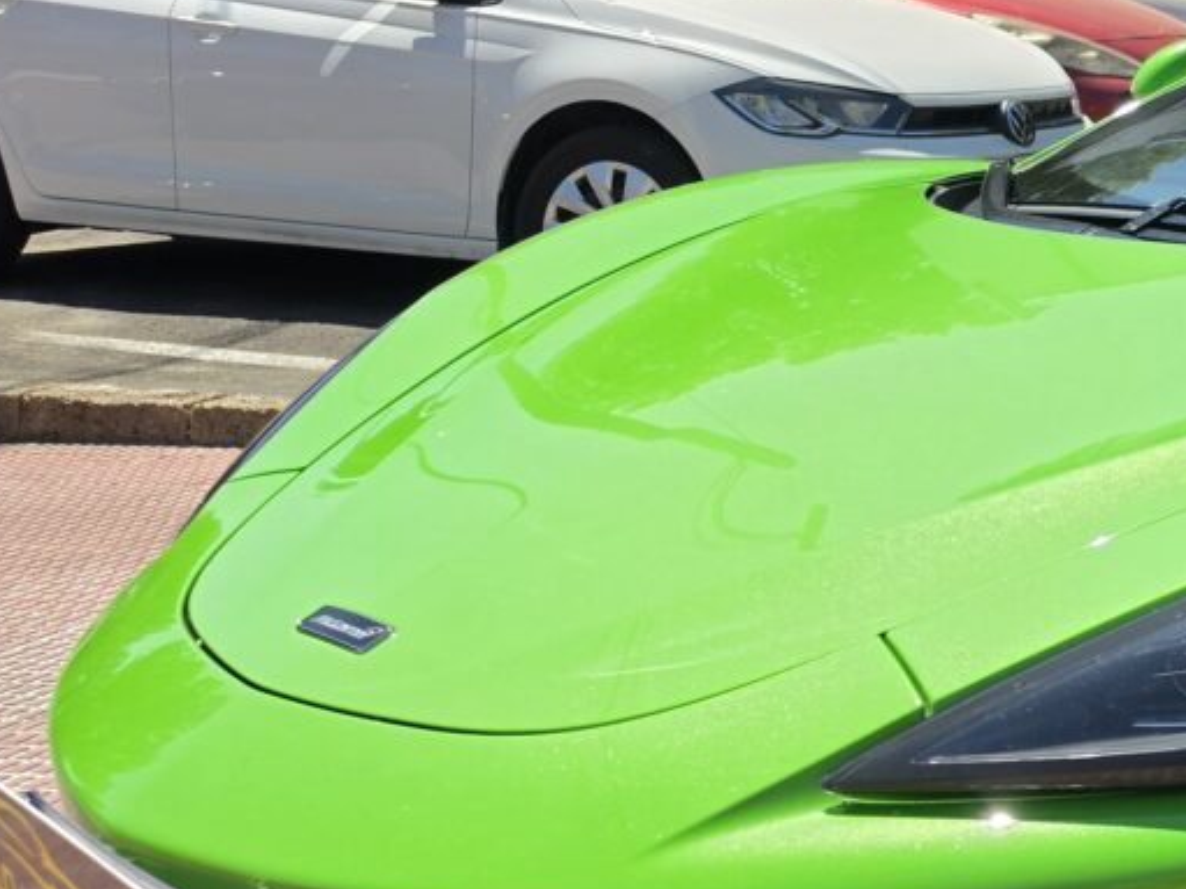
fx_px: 2466
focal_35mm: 72
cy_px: 188
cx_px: 1564
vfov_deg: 20.2
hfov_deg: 23.7
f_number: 1.4
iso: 64
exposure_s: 1/5015
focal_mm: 6.5
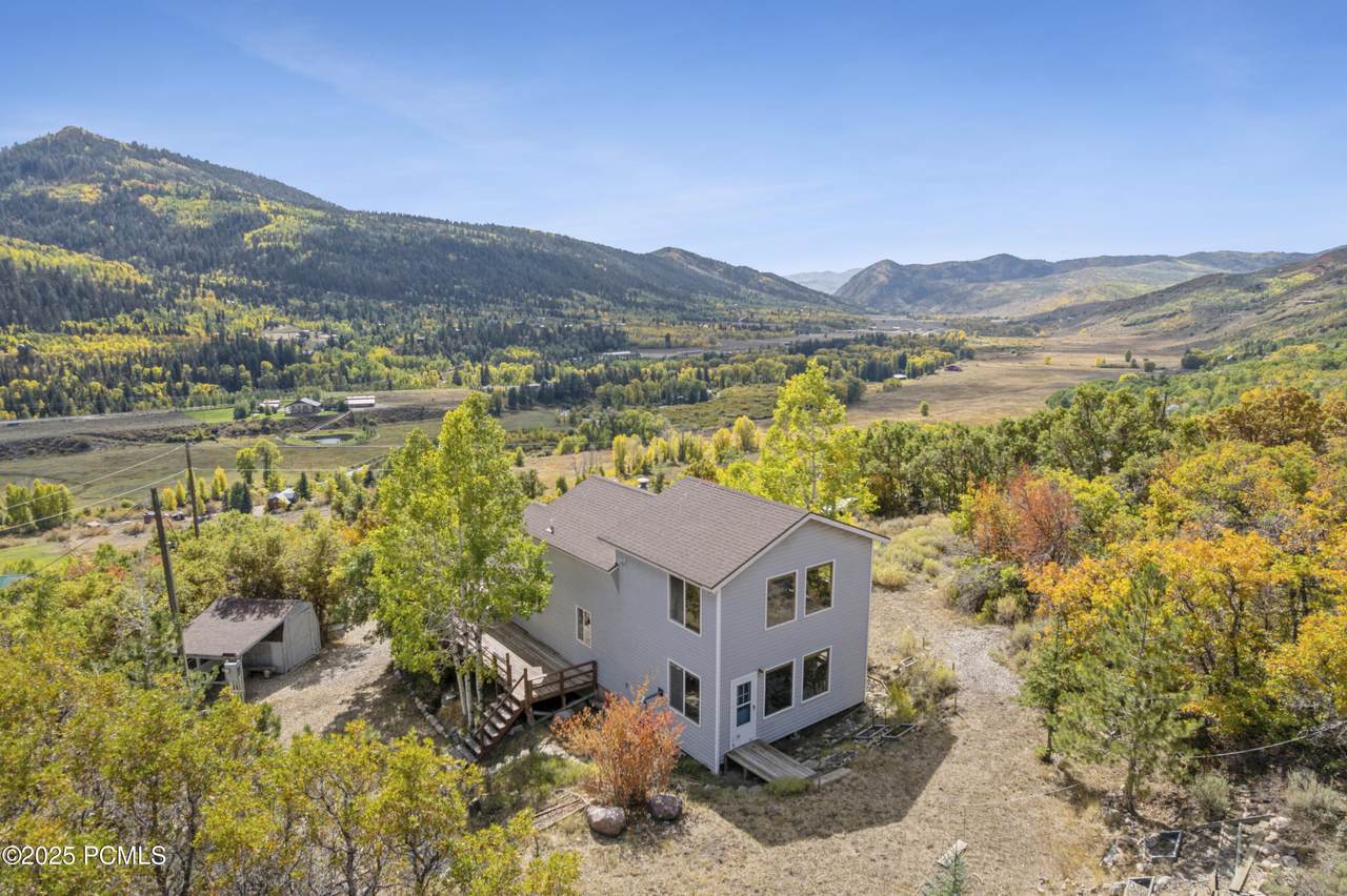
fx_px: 823
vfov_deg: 57.2
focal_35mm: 22
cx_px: 674
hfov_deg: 78.6
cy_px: 448
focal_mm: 8.38
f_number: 2.8
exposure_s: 1/2000
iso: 130
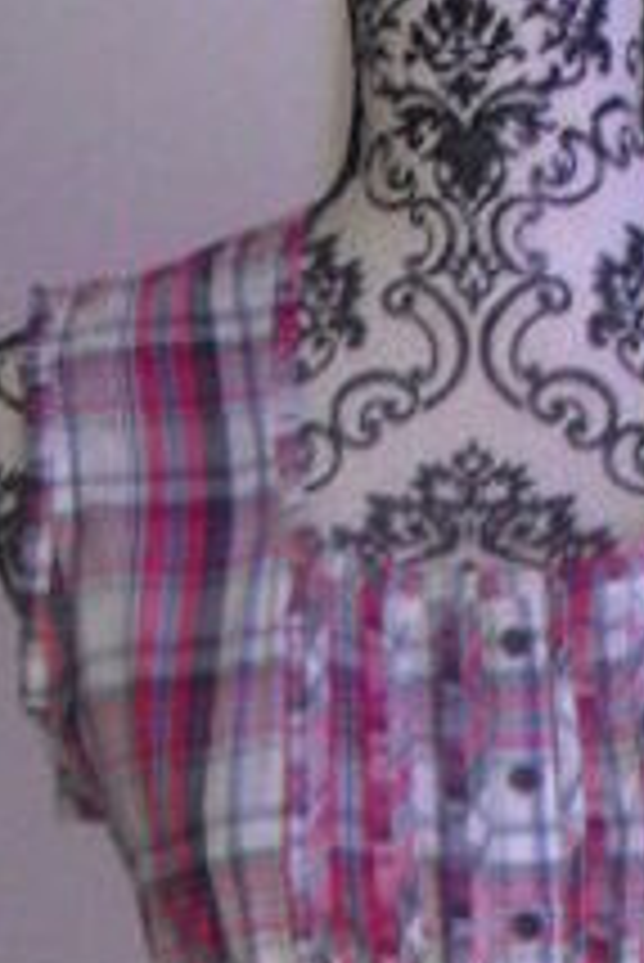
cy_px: 1278
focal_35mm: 112
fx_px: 3000
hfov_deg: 12.2
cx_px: 495
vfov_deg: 17.1
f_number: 3.1
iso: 800
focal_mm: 6.3
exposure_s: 1/25
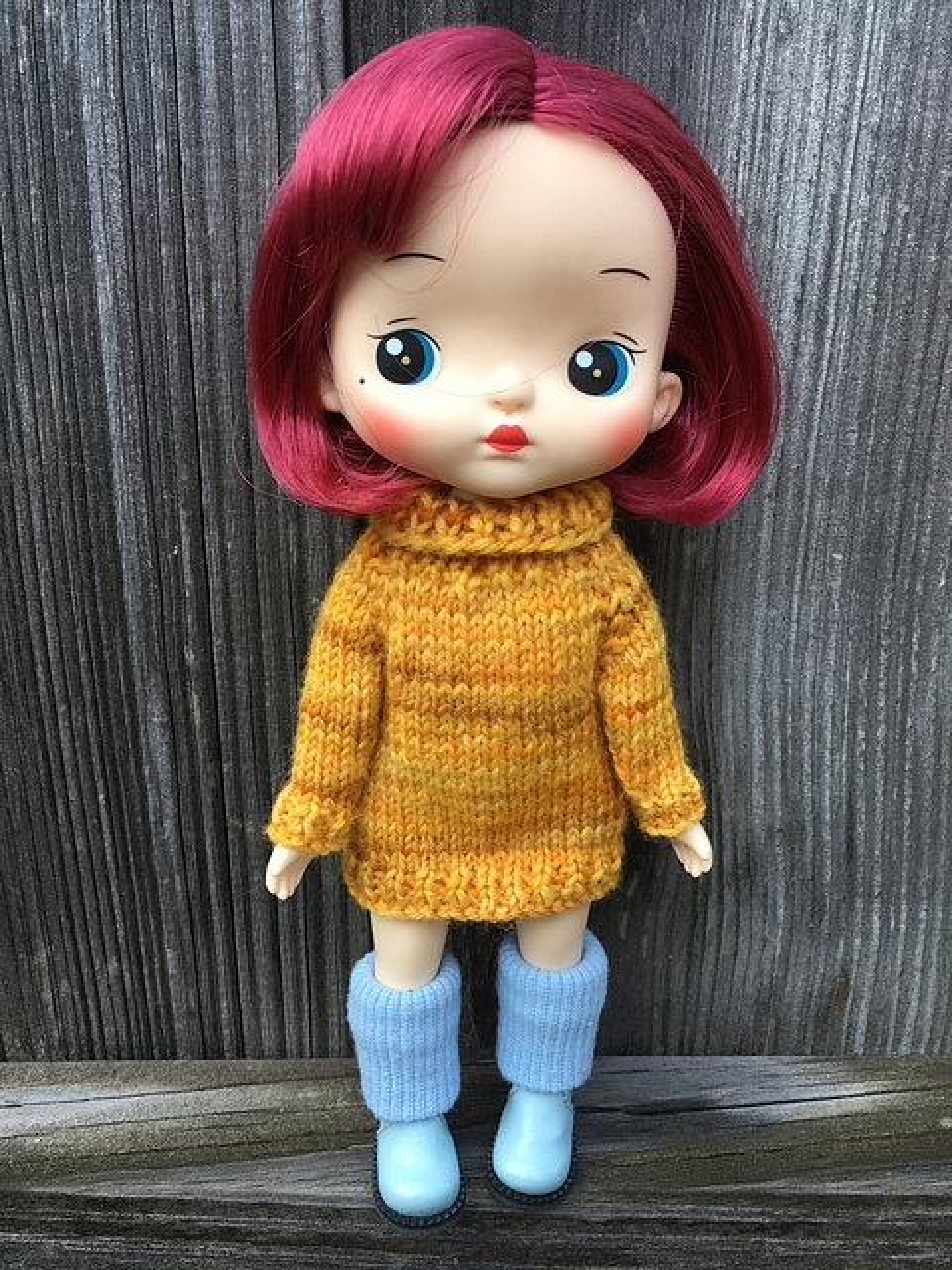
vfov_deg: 61.7
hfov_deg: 48.2
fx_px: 1063
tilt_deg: -19.2
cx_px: 476
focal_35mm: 29
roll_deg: +0.3
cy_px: 635
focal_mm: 4.15
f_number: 2.2
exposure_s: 1/120
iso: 32
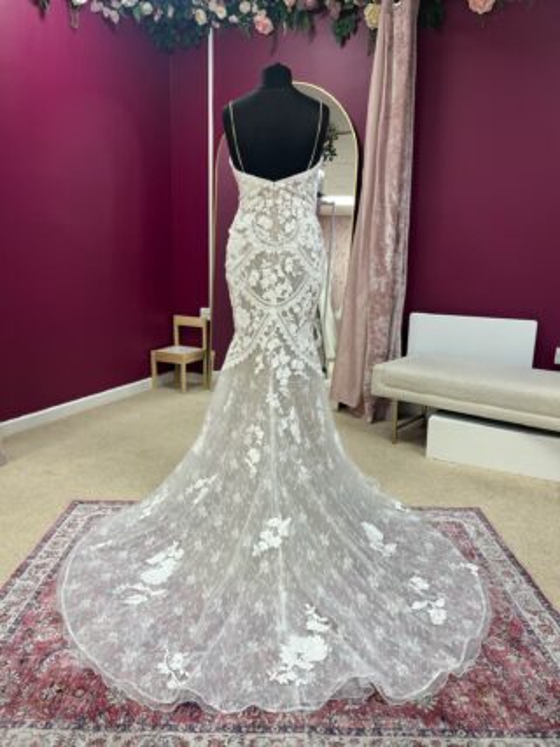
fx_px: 561
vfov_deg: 67.3
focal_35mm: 26
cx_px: 280
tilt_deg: -13.3
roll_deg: -1.8
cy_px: 374
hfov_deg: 53.0
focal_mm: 5.1
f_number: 1.6
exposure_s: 1/100
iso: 100
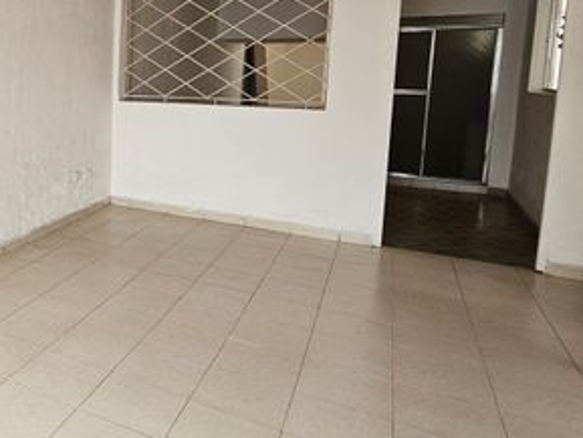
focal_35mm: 30
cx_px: -23
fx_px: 505
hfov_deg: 47.5
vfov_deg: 45.4
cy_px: 117
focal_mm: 2.2
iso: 100
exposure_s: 1/60
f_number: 2.2
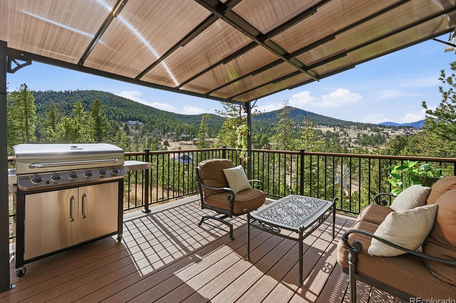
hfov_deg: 100.3
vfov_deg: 77.2
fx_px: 190
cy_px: 145
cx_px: 215
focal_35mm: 15
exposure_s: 1/2000
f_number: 8
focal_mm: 14
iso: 400
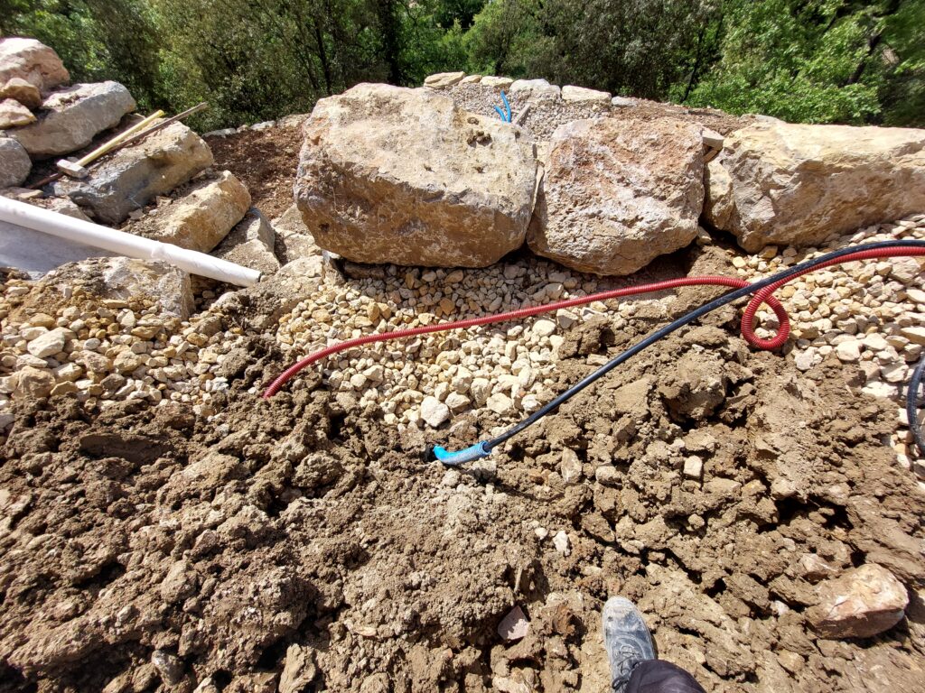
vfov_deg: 89.9
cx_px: 462
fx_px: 347
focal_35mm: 13
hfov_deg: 106.2
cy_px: 346
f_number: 2.2
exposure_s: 1/1391
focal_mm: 1.74
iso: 50
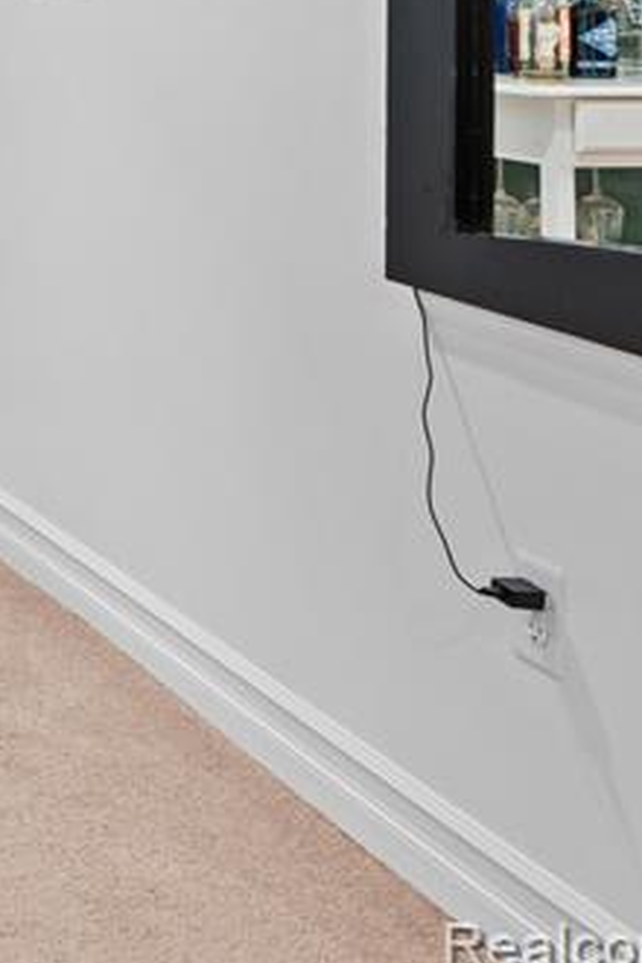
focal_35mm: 59
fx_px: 1578
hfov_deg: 15.9
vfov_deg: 31.4
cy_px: -3
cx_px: -756
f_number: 8
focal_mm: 19
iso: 400
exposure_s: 1/1.25
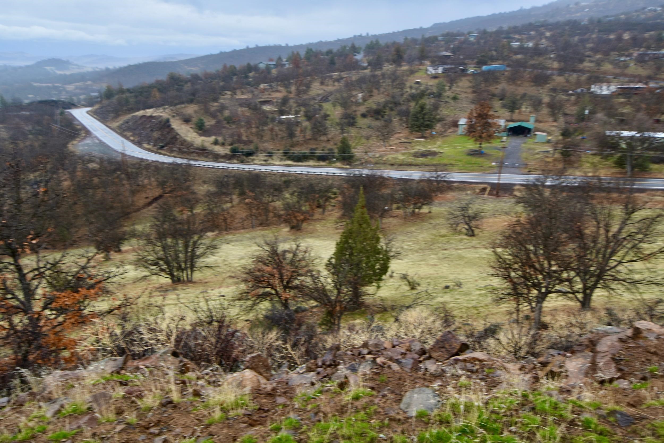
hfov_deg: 67.4
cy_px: 222
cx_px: 332
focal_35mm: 27
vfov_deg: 48.0
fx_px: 498
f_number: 8
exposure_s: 1/60
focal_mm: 18
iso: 160
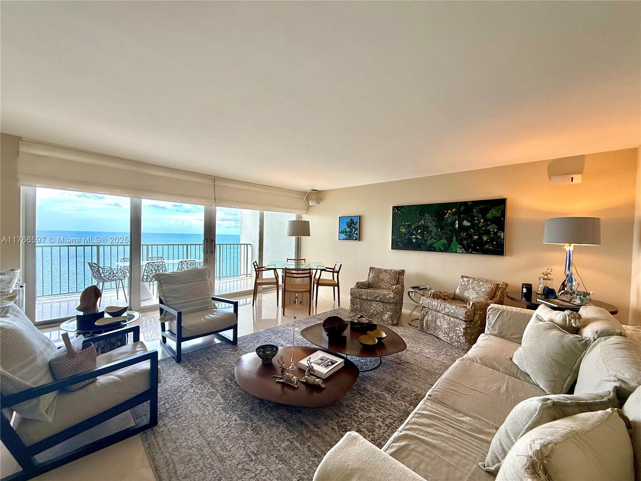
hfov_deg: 102.1
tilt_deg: -1.3
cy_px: 240
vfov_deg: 85.7
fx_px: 259
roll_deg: -2.0
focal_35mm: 14
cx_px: 320
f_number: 2.2
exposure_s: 1/120
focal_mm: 2.22
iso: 80
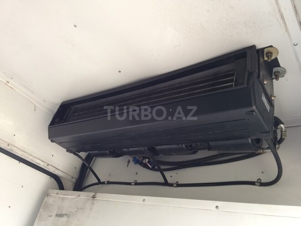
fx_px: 252
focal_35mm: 29
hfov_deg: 61.7
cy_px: 113
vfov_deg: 48.2
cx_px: 150
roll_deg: -16.8
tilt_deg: +31.3
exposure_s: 1/33
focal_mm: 4.15
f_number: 2.2
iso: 40
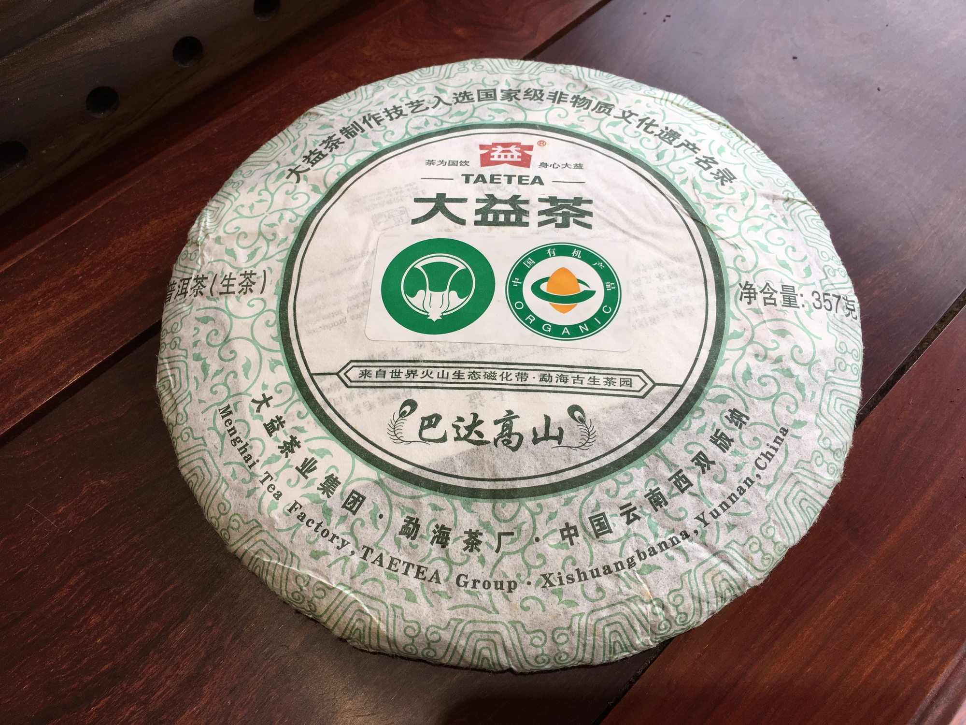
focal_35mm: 29
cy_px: 362
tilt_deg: -59.3
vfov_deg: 48.2
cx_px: 483
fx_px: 809
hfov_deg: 61.7
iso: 32
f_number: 2.2
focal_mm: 4.15
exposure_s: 1/50
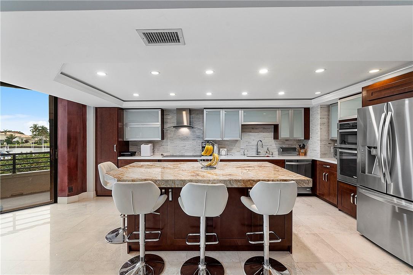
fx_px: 172
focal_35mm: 15
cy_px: 138
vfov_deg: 77.3
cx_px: 206
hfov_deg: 100.4
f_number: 11
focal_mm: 10
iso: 160
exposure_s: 1/4
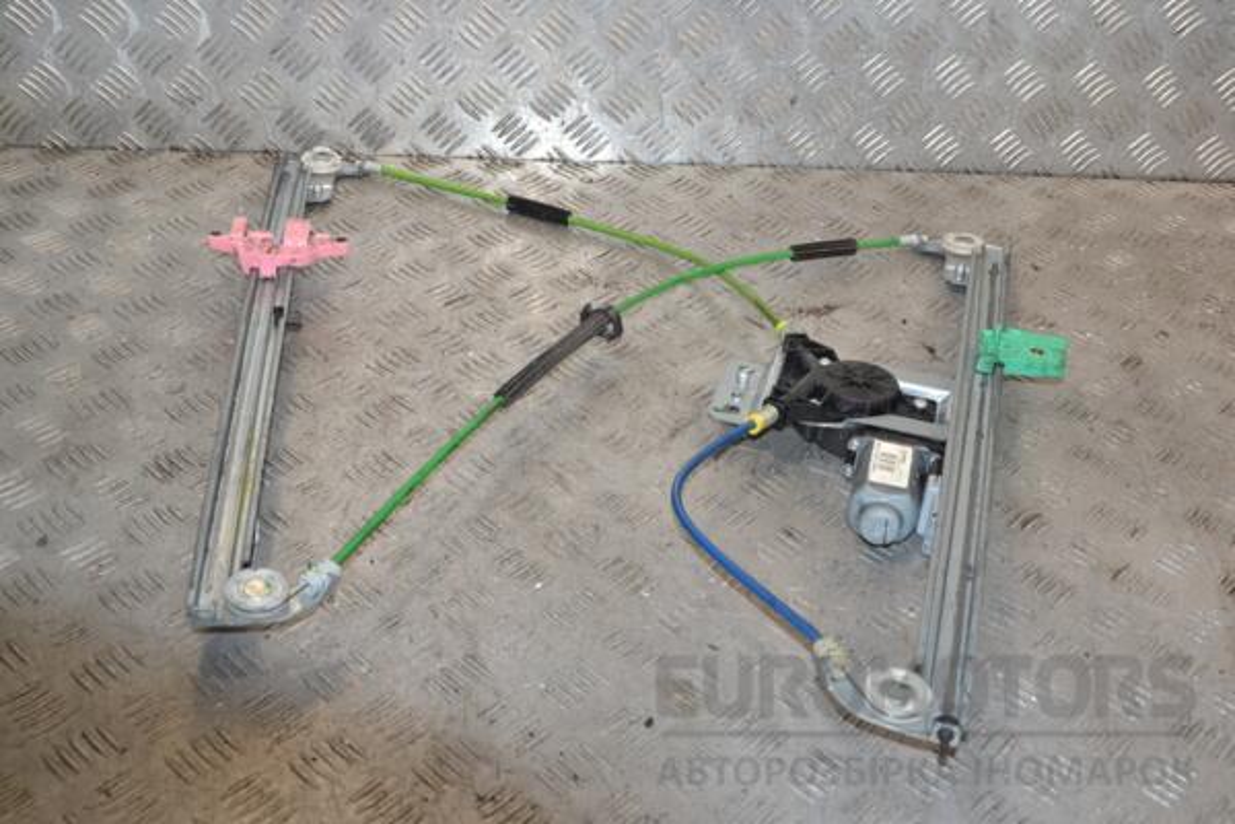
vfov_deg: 29.9
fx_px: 1544
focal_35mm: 45
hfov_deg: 43.6
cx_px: 618
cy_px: 412
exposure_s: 1/200
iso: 800
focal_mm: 30
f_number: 8
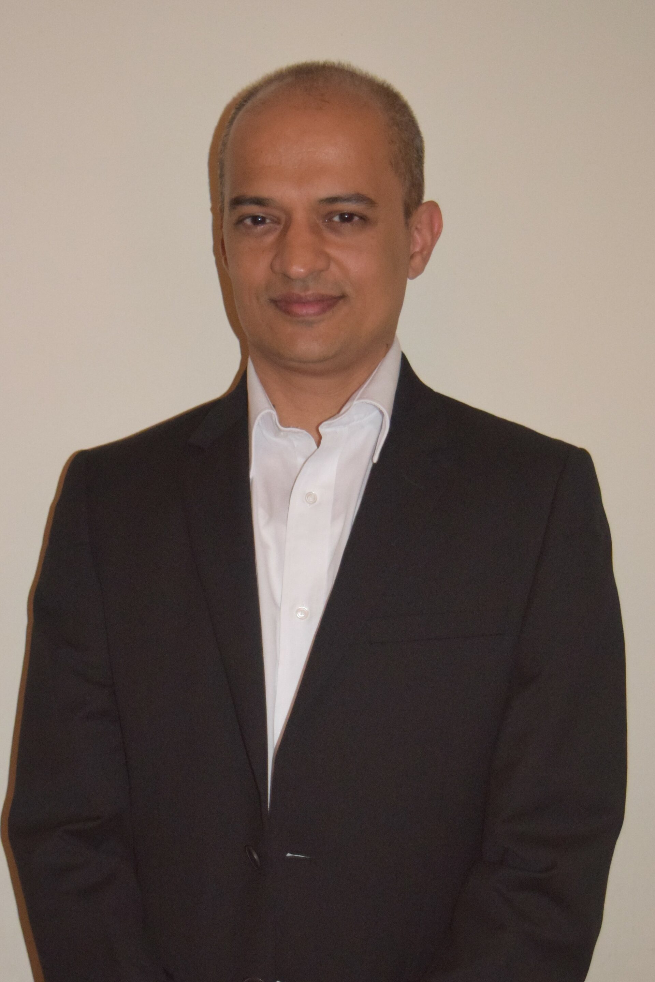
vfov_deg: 41.1
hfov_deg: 28.1
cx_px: 328
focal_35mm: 48
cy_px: 491
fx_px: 1310
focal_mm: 32
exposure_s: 1/60
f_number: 4.5
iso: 2800
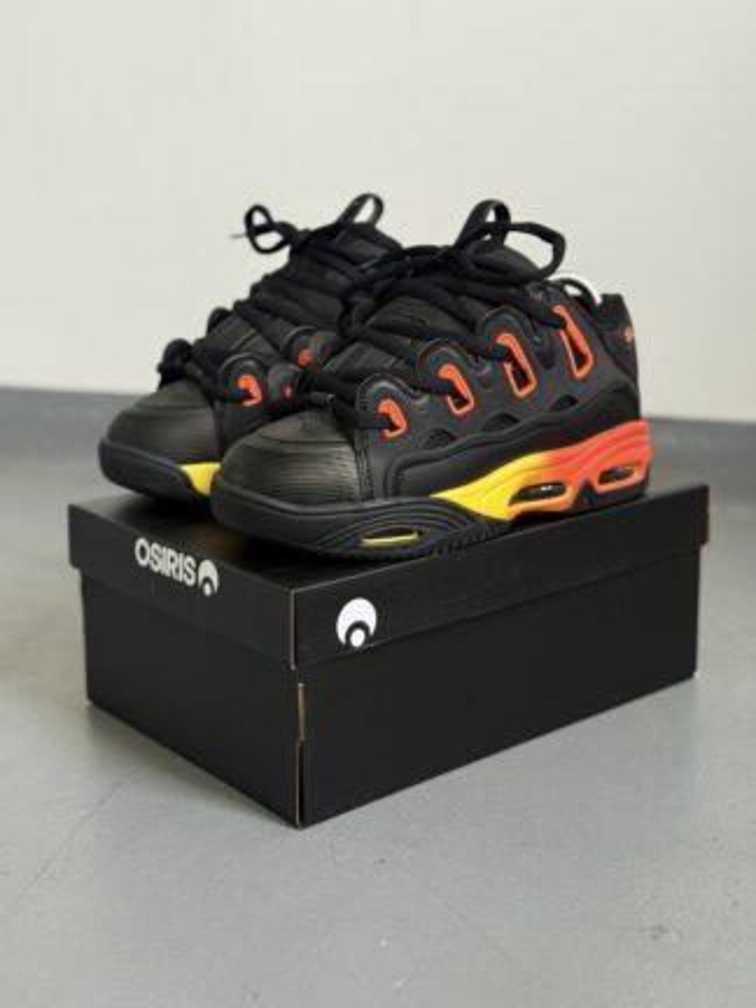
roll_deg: +1.0
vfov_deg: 39.7
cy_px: 504
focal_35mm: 48
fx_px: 1398
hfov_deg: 30.3
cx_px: 378
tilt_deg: -15.0
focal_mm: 6.76
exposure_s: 1/40
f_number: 1.78
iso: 250
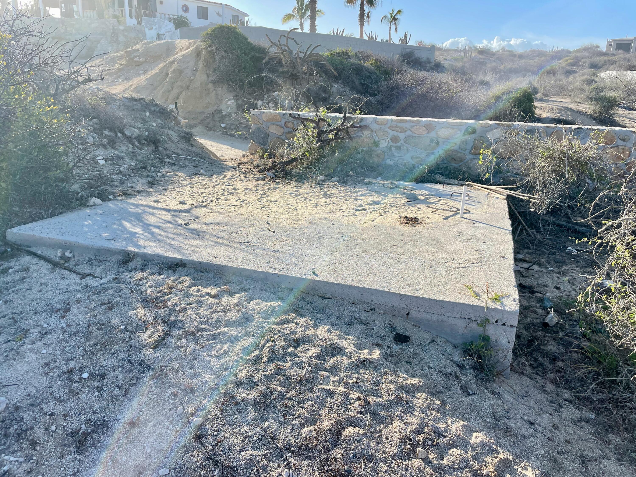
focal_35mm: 26
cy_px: 238
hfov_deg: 67.3
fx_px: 478
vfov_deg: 53.1
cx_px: 318
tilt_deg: -18.0
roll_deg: -1.8
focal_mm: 4.2
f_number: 1.6
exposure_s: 1/1795
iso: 32
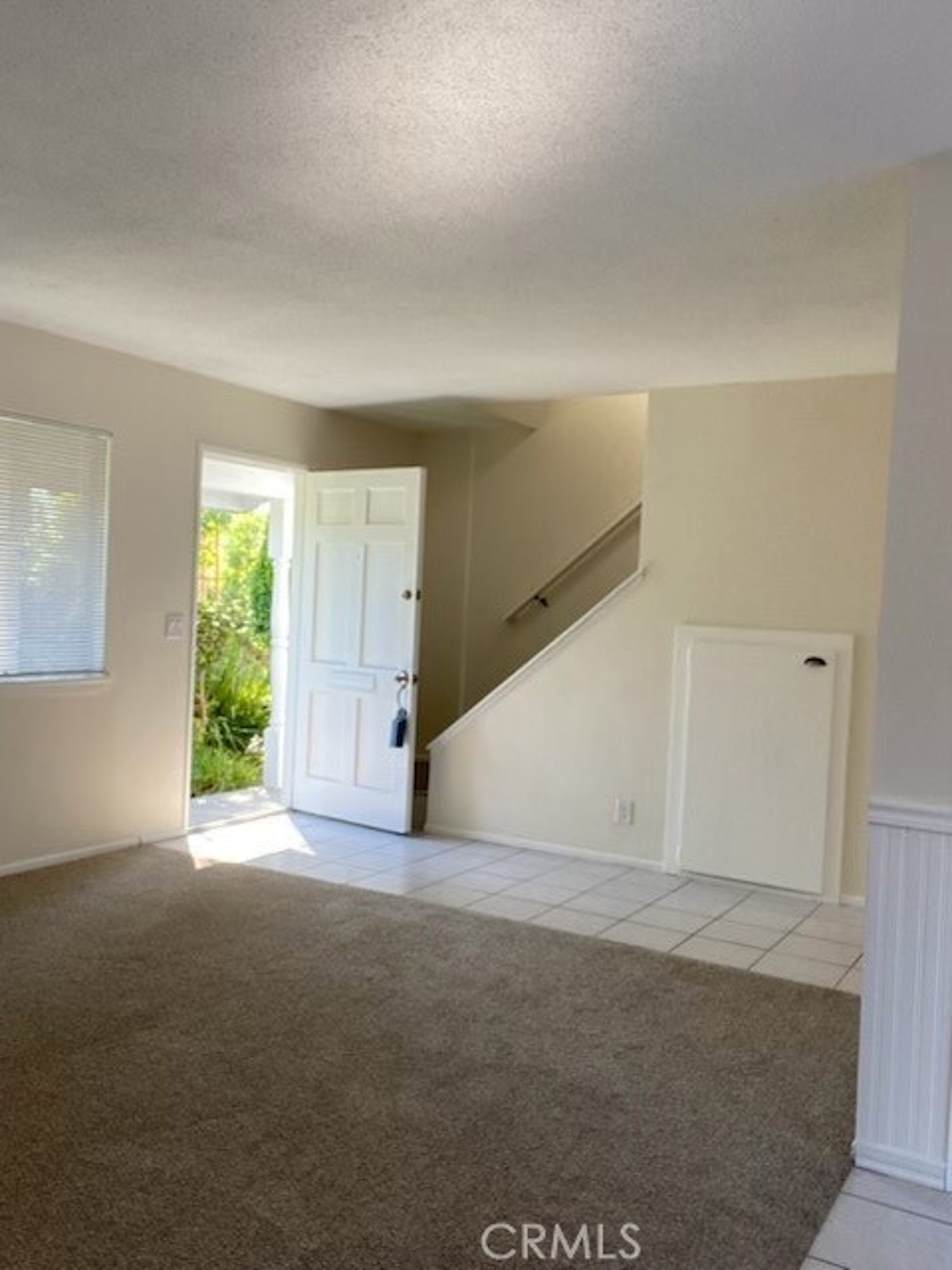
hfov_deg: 46.8
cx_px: 476
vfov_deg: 60.0
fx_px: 1100
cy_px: 635
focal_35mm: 30
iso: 80
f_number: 2.2
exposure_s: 1/60
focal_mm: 2.71
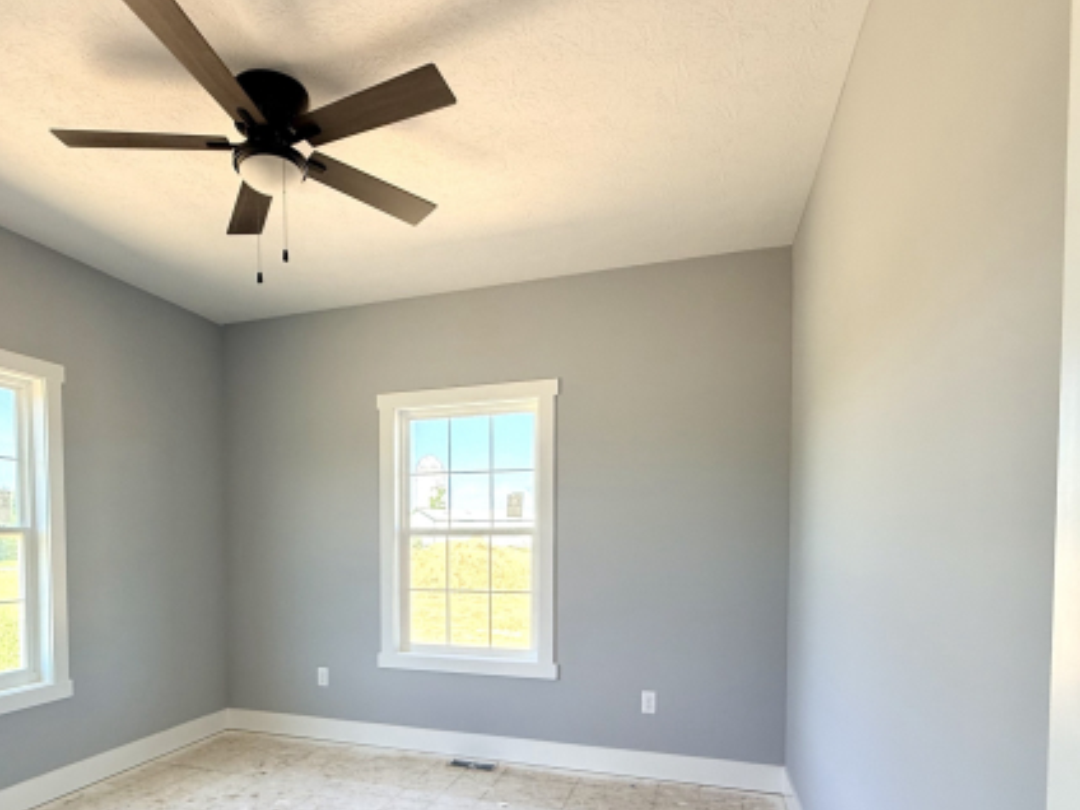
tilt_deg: -3.0
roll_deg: -0.2
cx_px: 444
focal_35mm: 22
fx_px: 686
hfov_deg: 75.7
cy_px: 563
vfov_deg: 59.2
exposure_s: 1/100
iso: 64
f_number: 2.2
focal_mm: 2.22
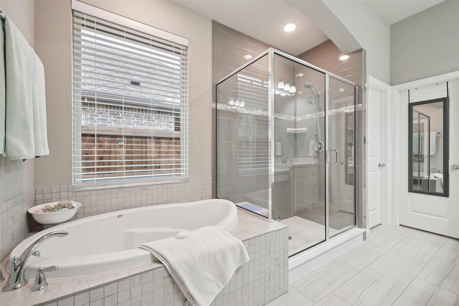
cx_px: 230
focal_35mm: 14
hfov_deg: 104.3
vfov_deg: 81.2
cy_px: 153
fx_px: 178
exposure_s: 1/13
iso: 250
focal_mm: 14
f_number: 9
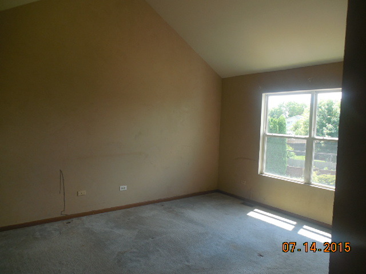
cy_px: 137
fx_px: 264
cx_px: 183
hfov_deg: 69.4
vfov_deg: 54.9
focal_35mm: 25
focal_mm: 4.5
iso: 125
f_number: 3.3
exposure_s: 1/125
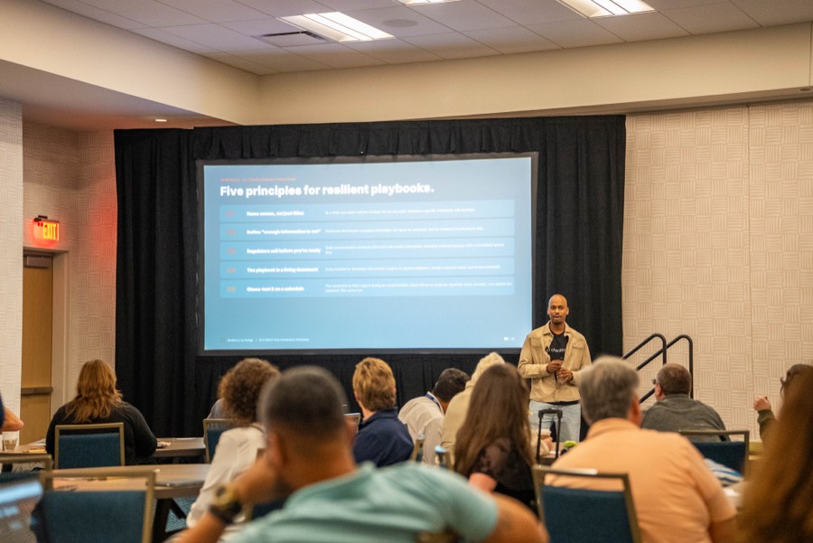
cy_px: 272
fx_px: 1649
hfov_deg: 27.7
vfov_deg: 18.7
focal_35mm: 73
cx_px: 406
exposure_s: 1/200
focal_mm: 73
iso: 10000
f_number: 2.5
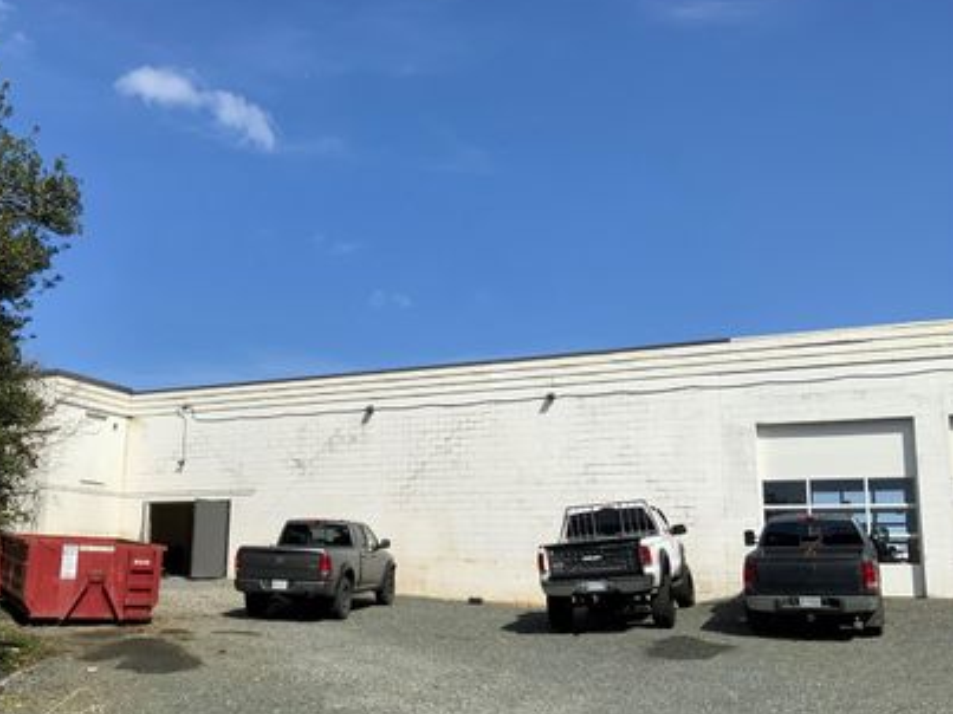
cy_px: 408
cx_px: 367
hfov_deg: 50.9
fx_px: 991
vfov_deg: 39.6
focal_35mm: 36
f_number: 1.8
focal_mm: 3
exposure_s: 1/3788
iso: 20
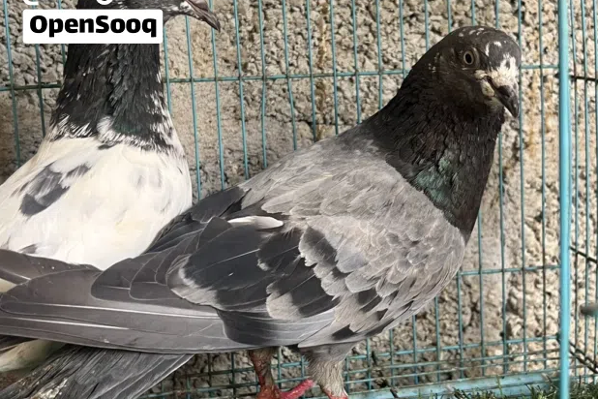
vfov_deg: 46.4
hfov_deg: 65.5
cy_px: 183
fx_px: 465
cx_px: 309
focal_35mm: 28
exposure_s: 1/86
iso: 125
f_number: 1.5
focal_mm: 5.7
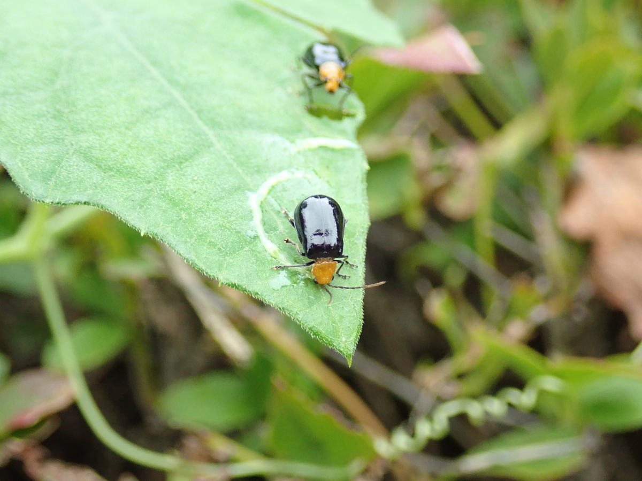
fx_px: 1131
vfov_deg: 24.0
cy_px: 240
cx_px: 321
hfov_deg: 31.7
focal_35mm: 61
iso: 800
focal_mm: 11.01
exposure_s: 1/160
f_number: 3.6
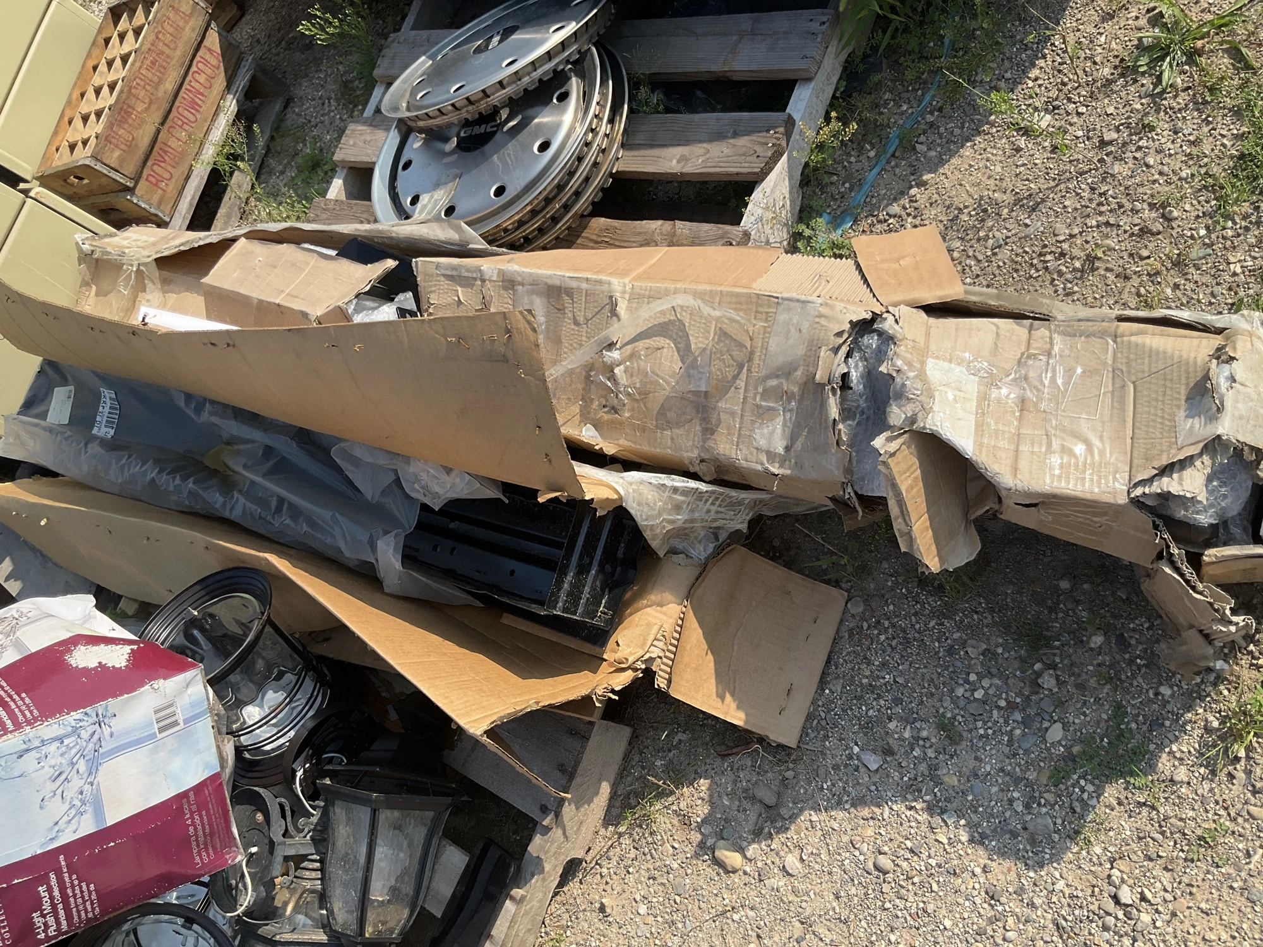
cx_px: 632
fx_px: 1058
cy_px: 474
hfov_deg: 61.7
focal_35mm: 29
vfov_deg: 48.2
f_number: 1.8
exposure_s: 1/1144
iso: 25
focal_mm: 3
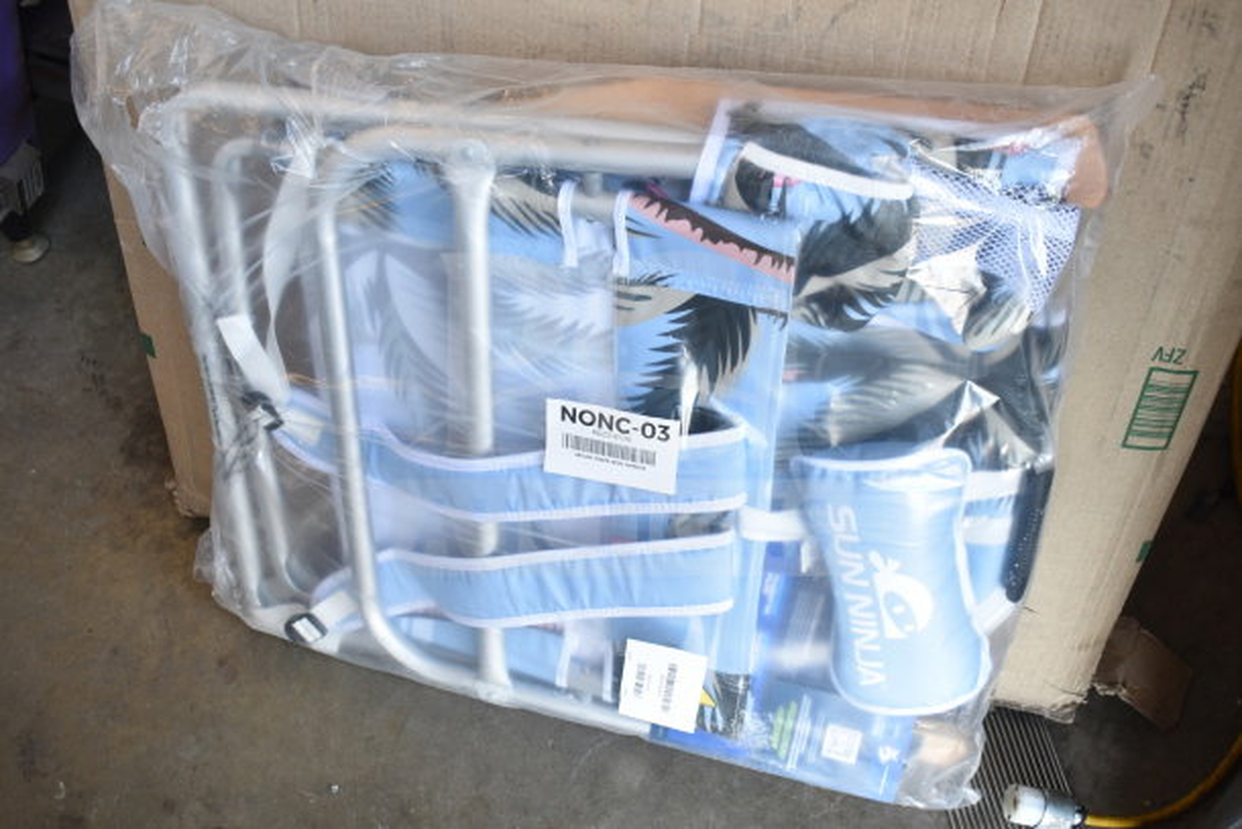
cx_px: 621
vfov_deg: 34.2
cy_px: 414
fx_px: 1346
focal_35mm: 39
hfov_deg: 49.5
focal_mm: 26
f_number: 4
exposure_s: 1/40
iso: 280
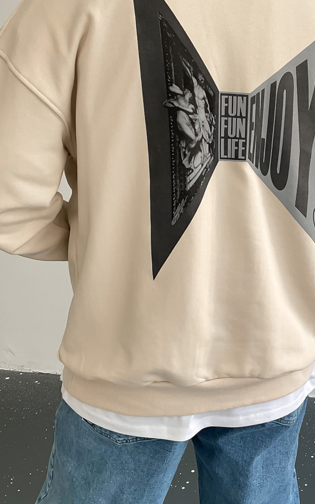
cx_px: 266
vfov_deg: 38.2
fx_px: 728
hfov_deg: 23.9
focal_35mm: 53
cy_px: 269
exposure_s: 1/120
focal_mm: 3
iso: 32
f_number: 1.8
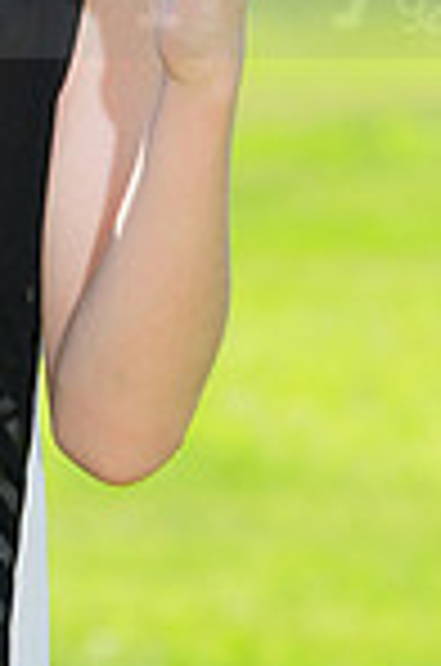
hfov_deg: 1.4
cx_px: -184
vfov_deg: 2.1
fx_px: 18313
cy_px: -86
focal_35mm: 992
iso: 200
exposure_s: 1/200
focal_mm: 253
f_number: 10
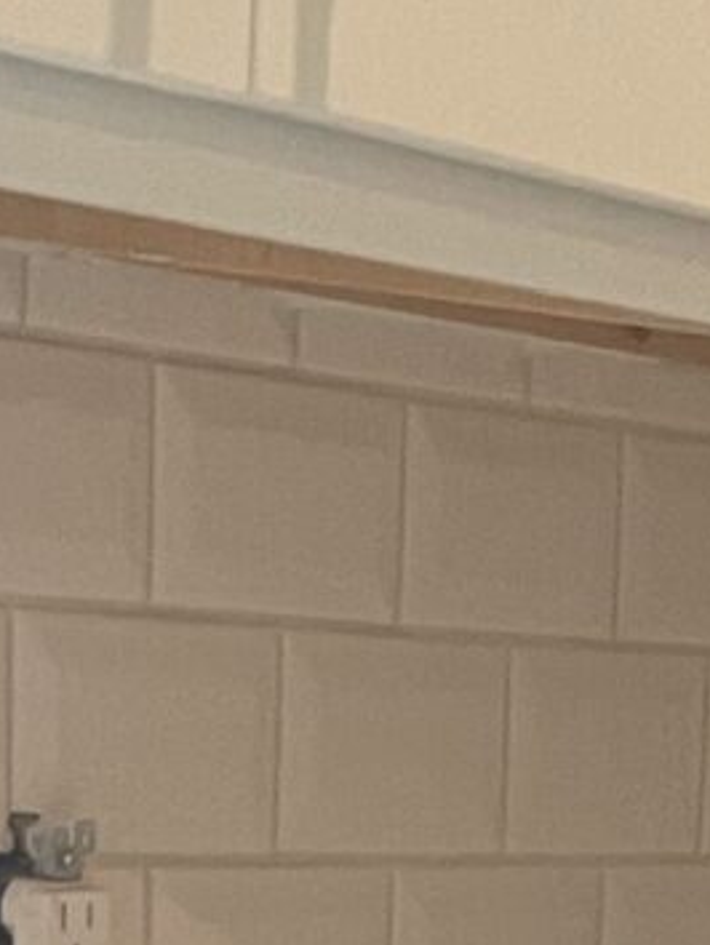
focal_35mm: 188
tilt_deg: -19.6
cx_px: 1513
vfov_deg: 9.0
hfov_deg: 7.5
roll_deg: -6.5
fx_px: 5135
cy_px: 2557
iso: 100
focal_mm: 4.2
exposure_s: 1/60
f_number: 1.6
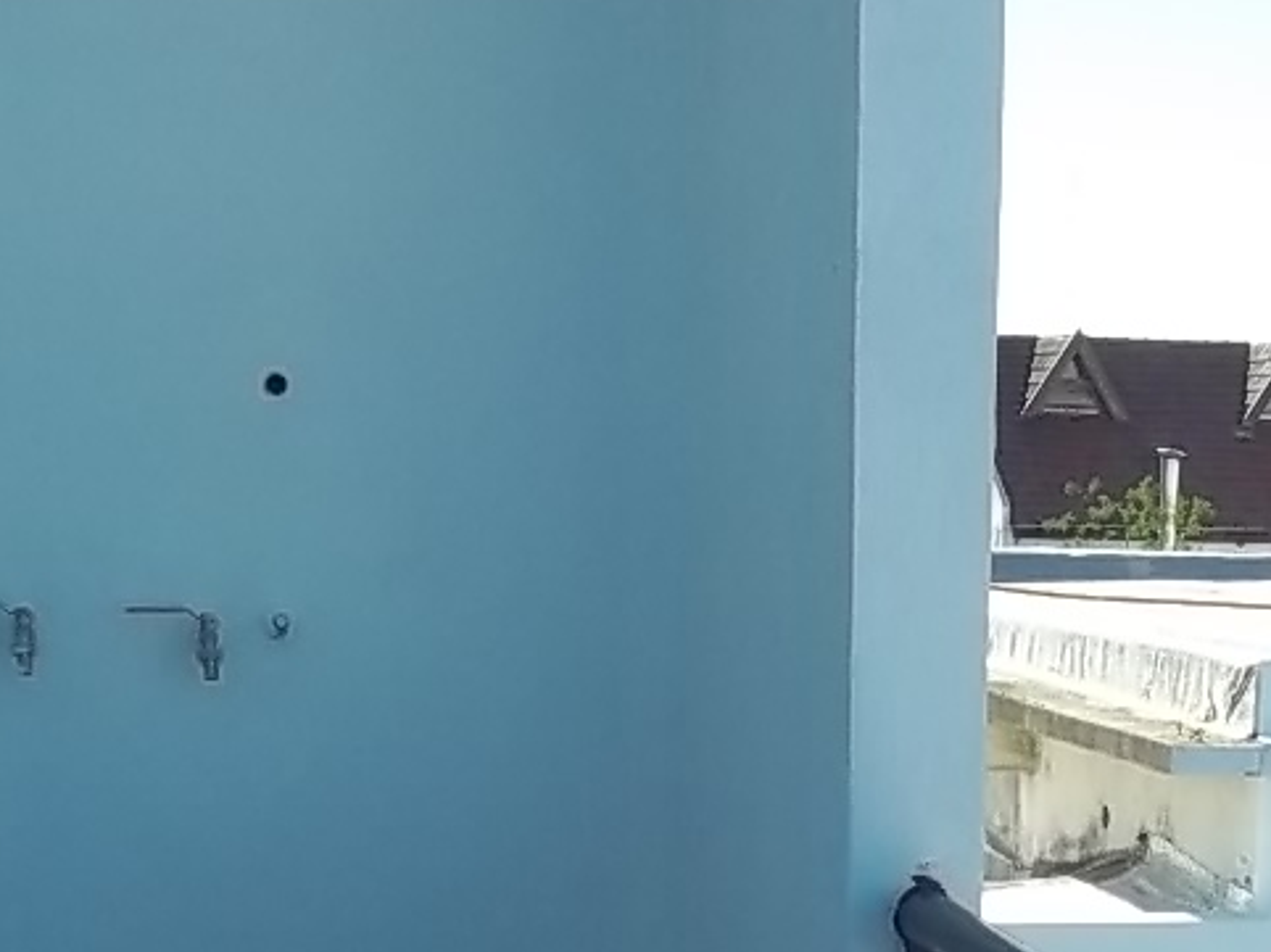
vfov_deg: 16.7
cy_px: 1121
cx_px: 981
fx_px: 3119
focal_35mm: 85
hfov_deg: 22.8
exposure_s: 1/250
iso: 80
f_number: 5.5
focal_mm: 5.7
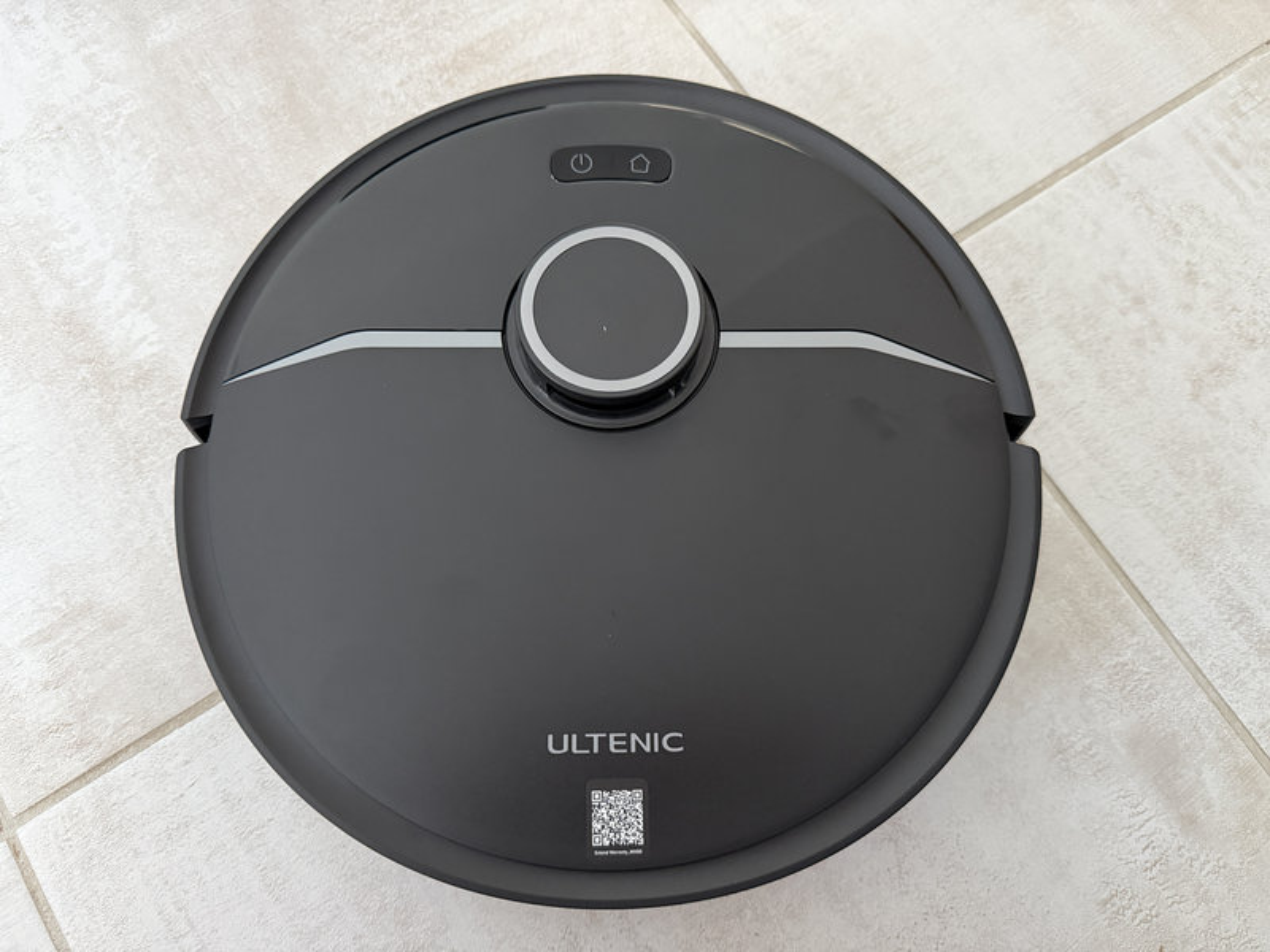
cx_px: 635
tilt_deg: -74.9
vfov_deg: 56.8
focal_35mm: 24
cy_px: 476
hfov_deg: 71.6
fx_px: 881
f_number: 1.78
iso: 800
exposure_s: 1/60
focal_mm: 6.76
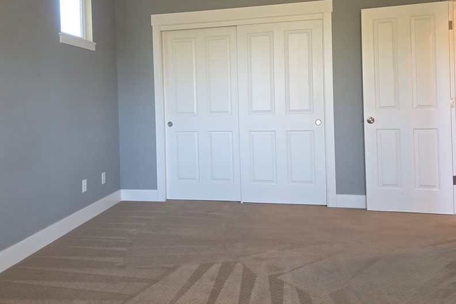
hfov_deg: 60.1
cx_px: 198
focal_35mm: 31
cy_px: 106
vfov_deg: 41.9
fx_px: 393
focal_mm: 6.3
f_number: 1.7
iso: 100
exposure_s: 1/24
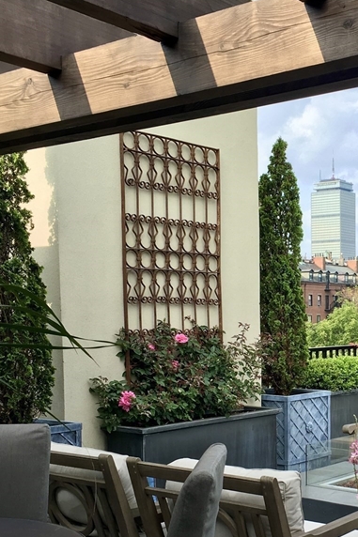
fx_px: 806
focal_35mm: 54
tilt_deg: -1.9
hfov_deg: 24.2
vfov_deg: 36.5
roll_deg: +0.1
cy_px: 356
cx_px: 338
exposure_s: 1/324
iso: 25
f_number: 2.2
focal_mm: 4.15
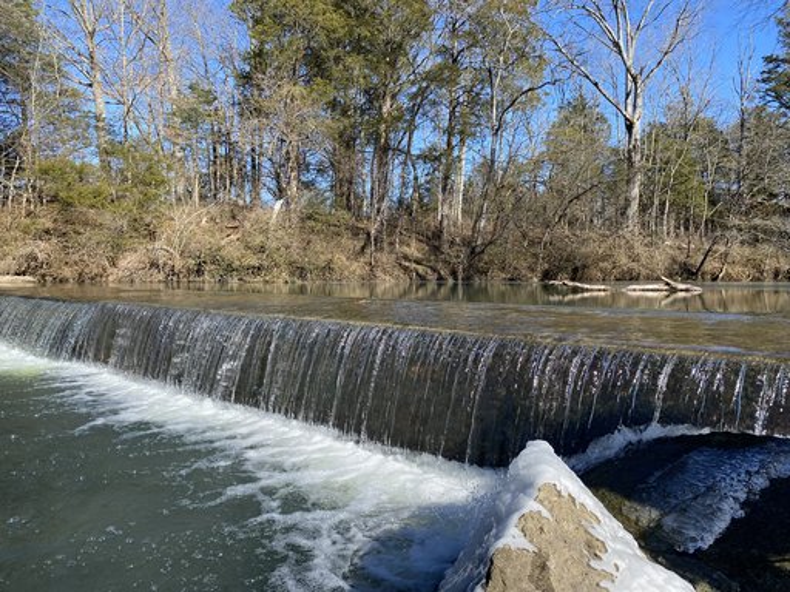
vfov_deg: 53.1
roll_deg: +0.0
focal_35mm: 26
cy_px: 296
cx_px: 395
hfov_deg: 67.3
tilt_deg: -4.7
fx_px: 593
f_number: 1.8
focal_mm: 4.25
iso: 32
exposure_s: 1/1316
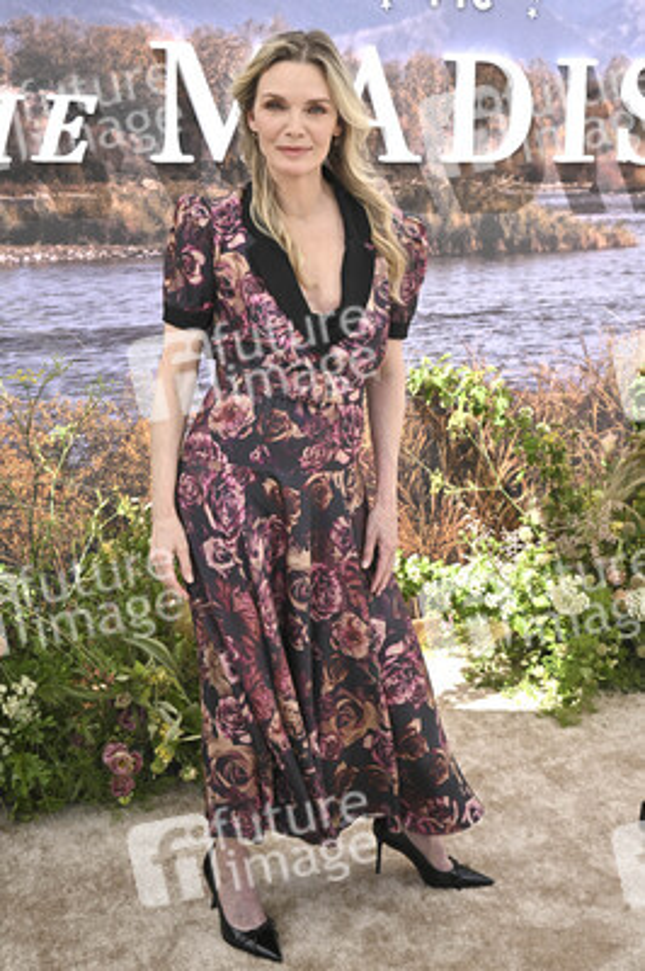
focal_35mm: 46
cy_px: 486
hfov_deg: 29.2
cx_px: 322
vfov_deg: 42.8
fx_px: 1238
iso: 250
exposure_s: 1/320
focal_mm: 46
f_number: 7.1
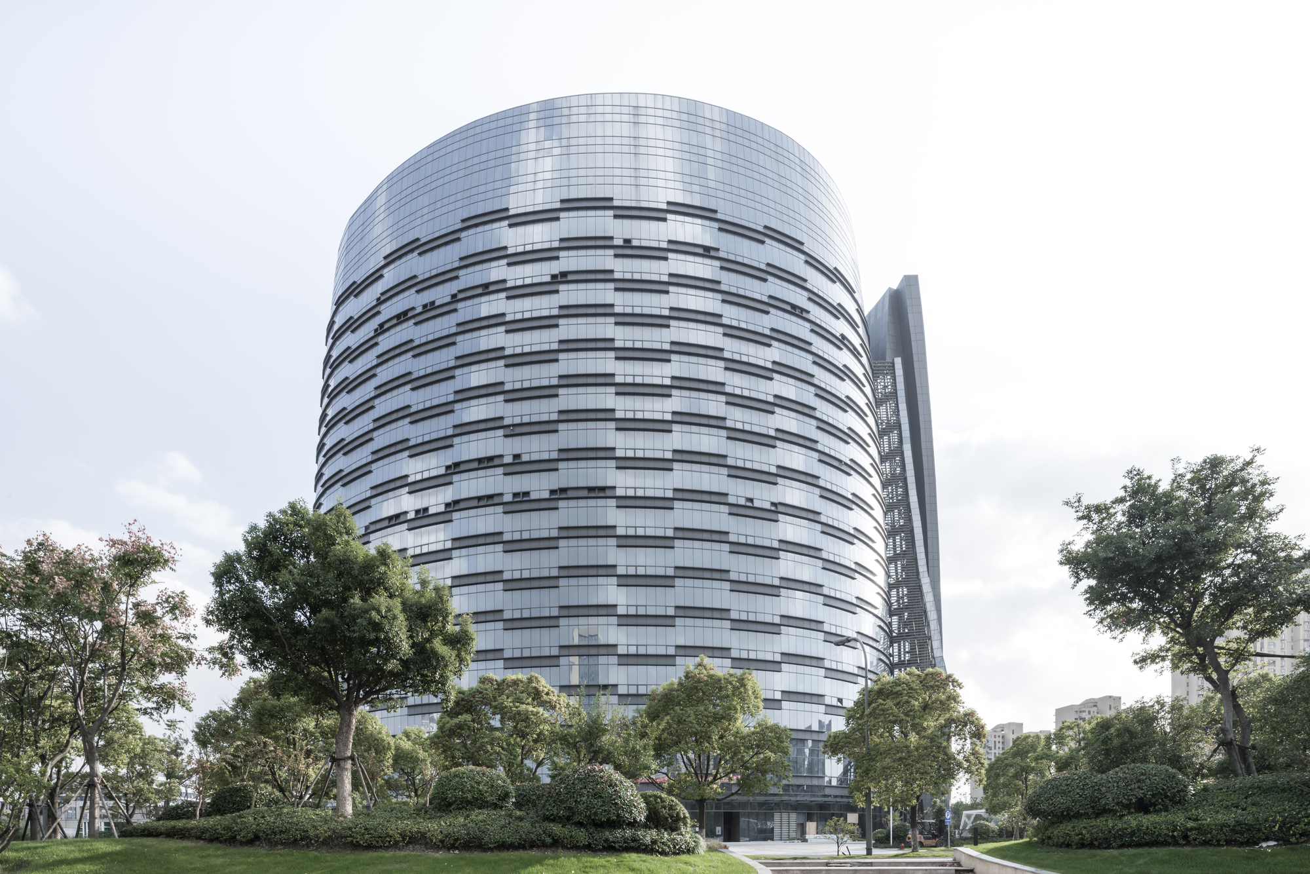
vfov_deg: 64.6
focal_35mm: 19
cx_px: 655
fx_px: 691
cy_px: 437
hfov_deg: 86.9
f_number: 20
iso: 100
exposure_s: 1/13
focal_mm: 19
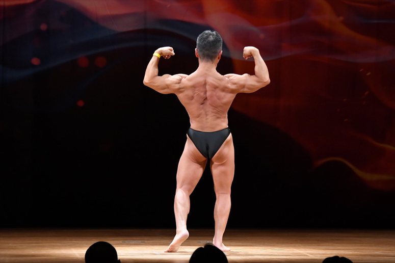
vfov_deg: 5.4
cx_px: 198
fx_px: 2797
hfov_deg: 8.1
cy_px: 132
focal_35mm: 255
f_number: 5.6
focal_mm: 170
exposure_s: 1/400
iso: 4000
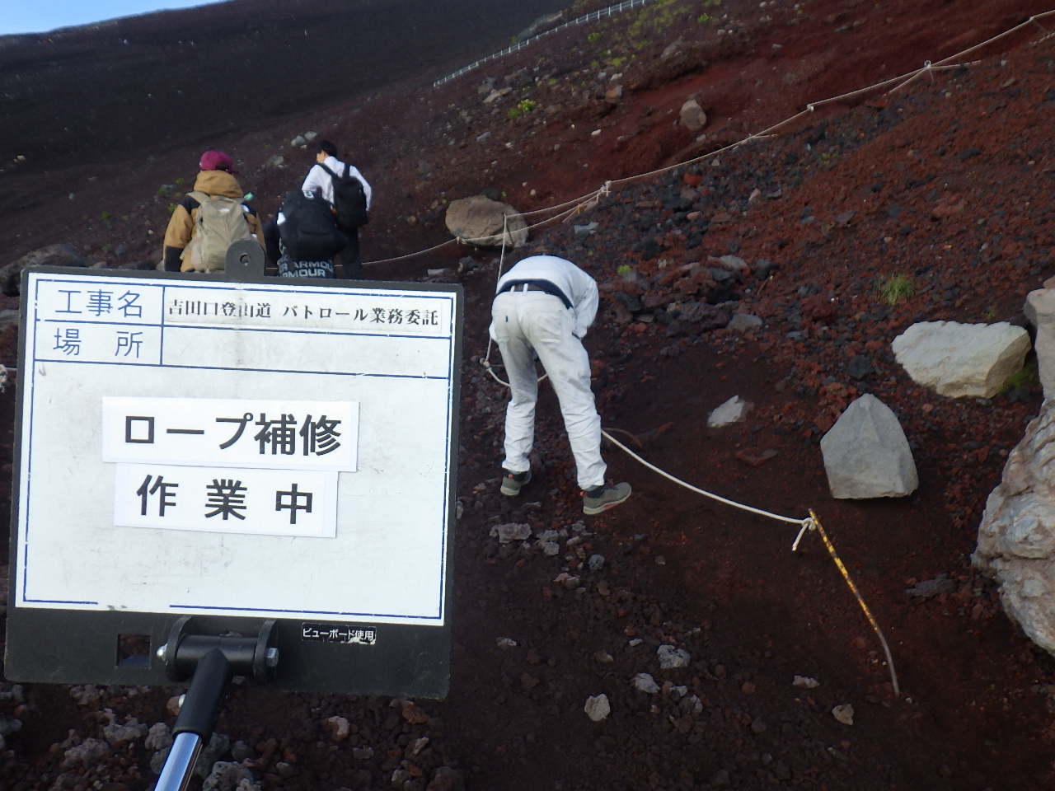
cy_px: 396
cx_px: 528
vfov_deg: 49.7
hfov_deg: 63.4
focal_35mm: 28
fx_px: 853
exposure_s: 1/200
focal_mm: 5
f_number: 4.2
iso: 125
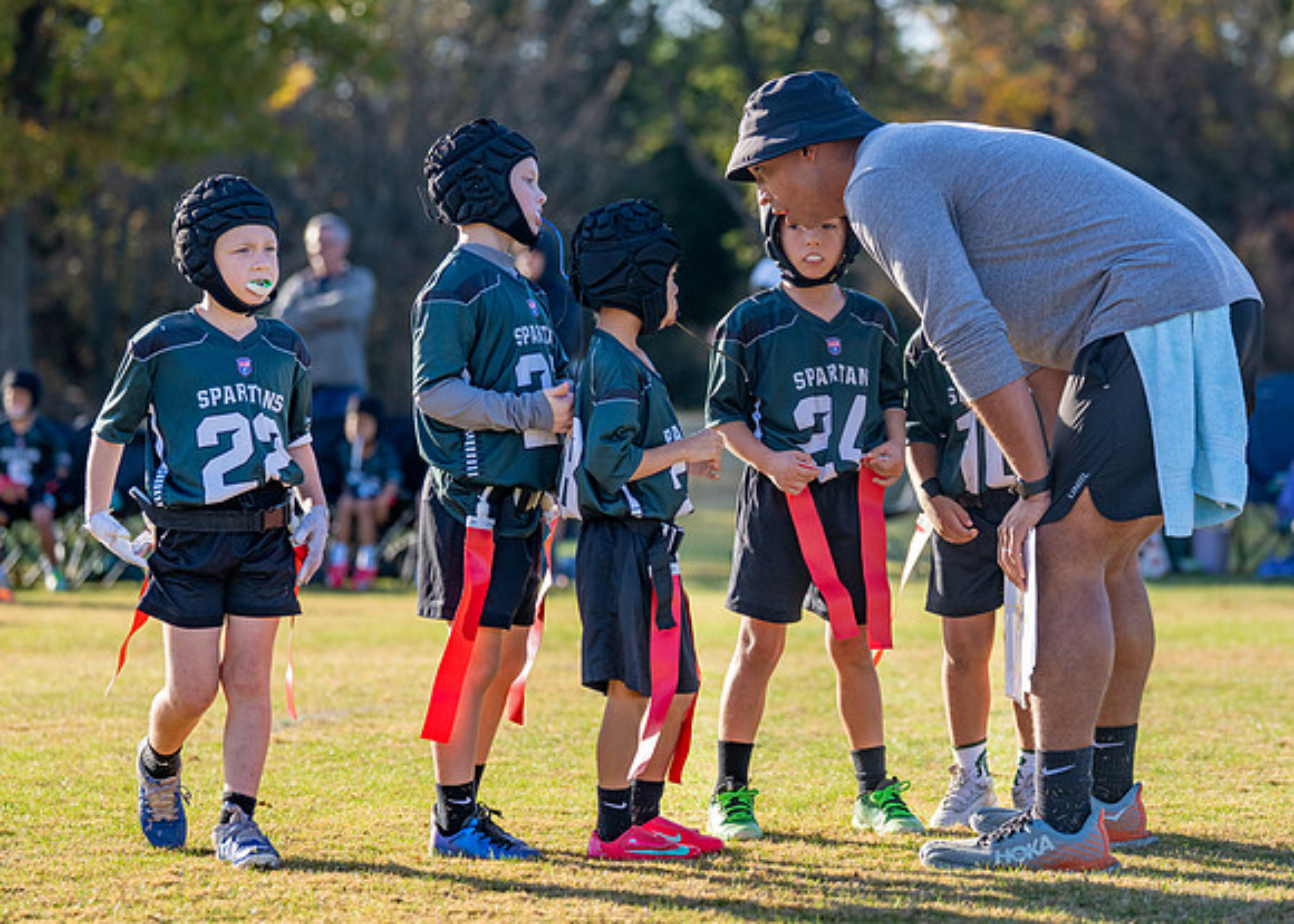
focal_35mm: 138
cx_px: 711
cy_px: 396
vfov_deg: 10.4
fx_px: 5072
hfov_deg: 14.5
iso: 200
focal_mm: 104
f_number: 2.8
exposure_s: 1/2000
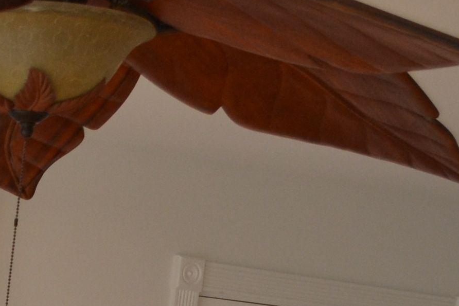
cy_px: 720
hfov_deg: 12.2
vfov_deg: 8.2
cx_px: -341
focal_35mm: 155
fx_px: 1976
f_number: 5.6
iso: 400
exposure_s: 1/100
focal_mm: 20
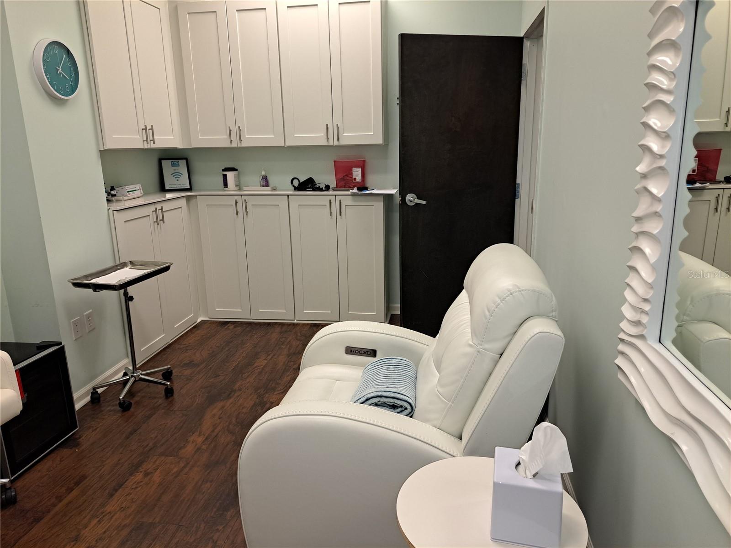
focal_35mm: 24
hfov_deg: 71.6
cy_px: 274
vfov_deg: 56.8
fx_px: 507
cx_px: 366
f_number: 1.8
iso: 100
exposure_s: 1/60
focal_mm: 5.23
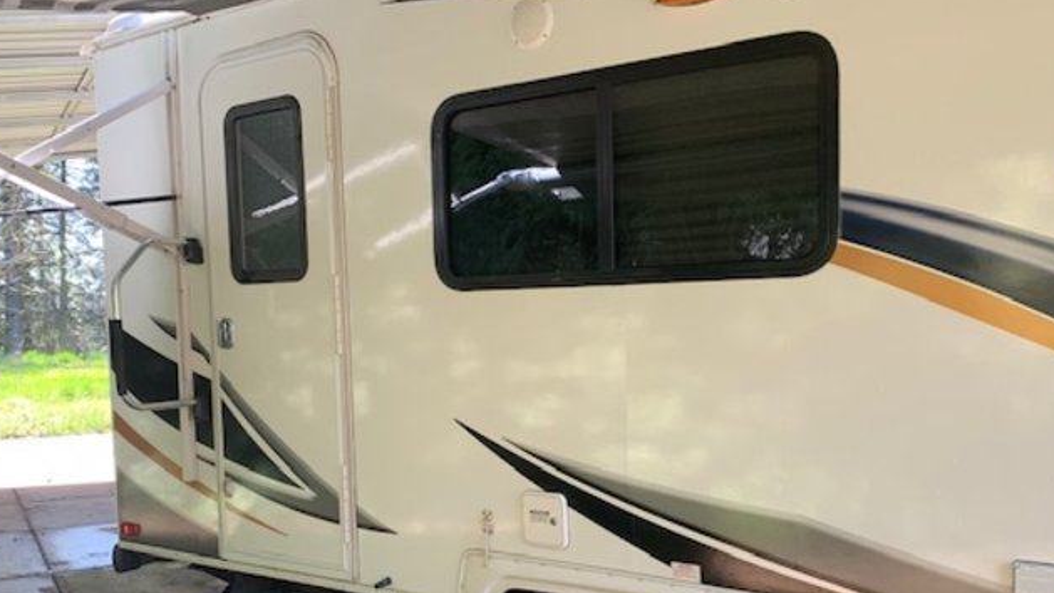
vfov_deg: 32.6
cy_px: 385
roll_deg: +1.8
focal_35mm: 36
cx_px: 511
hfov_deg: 55.3
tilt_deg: -2.7
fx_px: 1006
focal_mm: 4.25
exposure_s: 1/121
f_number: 1.8
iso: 50
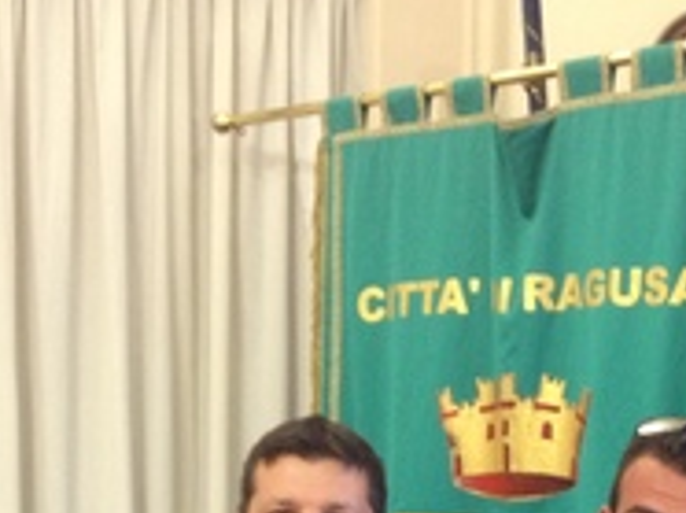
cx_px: 542
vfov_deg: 12.3
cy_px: 819
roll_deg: +0.8
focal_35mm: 113
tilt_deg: -6.2
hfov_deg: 17.3
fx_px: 2236
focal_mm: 4.28
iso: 125
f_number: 2.4
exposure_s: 1/20
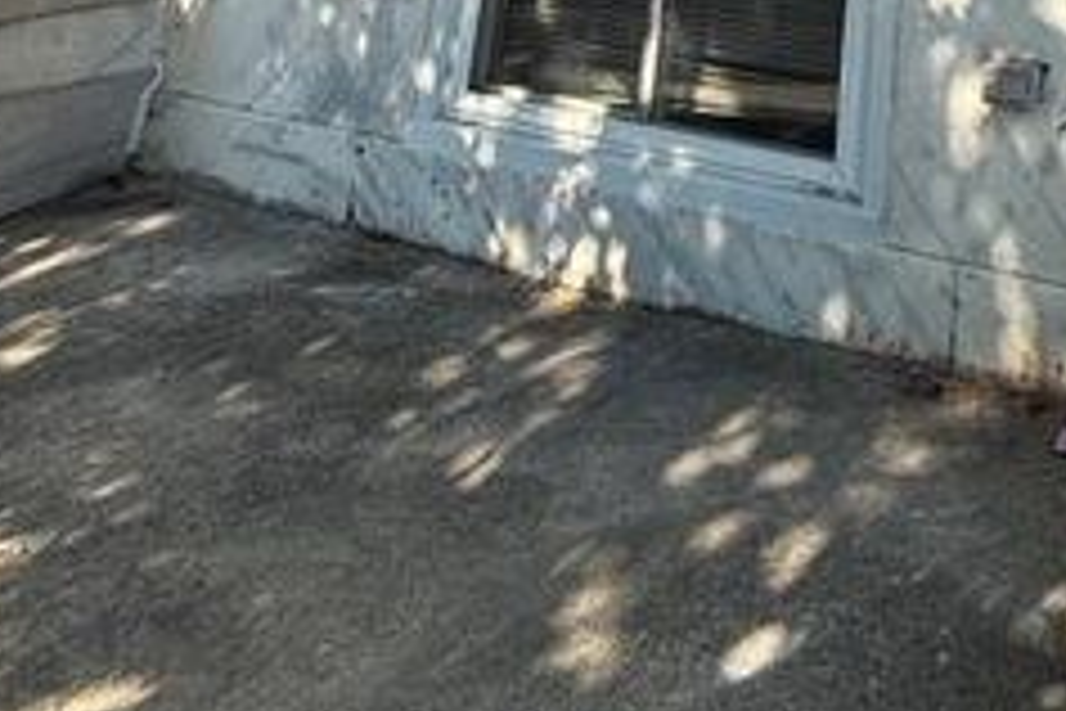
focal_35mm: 41
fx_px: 1214
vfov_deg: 21.5
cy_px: -565
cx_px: 981
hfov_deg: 43.0
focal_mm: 2.22
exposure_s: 1/742
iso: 64
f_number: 2.2
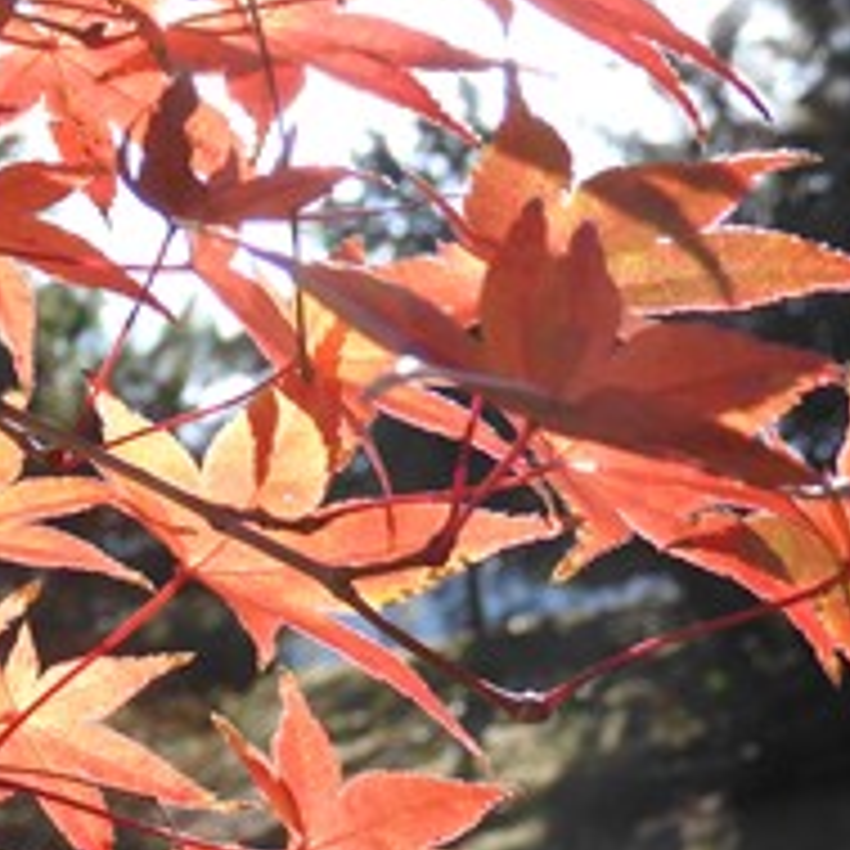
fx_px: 2945
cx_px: -88
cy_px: 837
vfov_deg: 16.1
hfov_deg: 16.0
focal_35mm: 106
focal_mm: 7.5
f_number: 4
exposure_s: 1/320
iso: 100
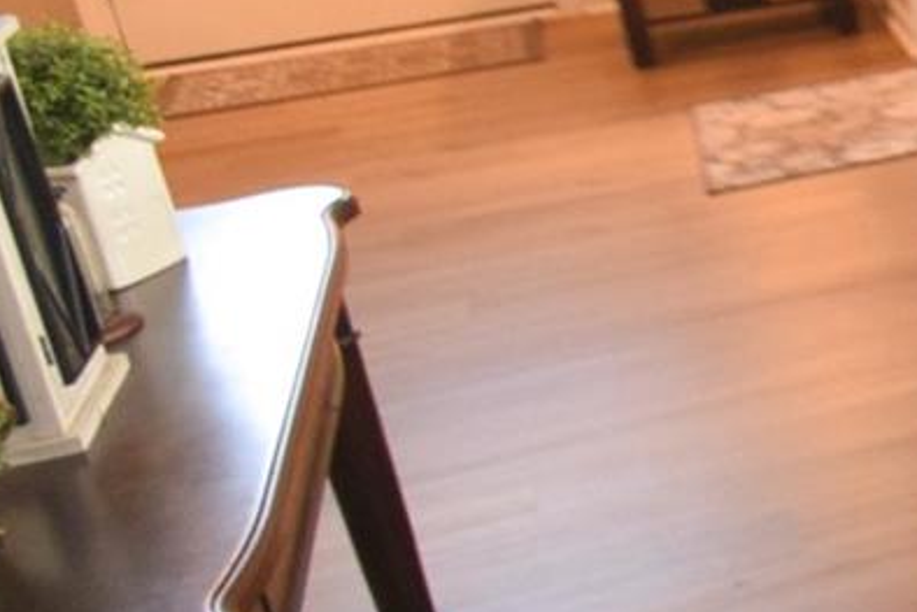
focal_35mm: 78
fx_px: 1987
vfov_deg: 17.0
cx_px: 2139
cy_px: -37
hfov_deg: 15.5
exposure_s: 1/60
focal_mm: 10
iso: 1100
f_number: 3.5
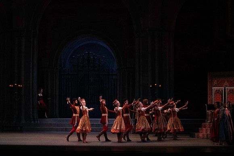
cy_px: 78
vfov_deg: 16.1
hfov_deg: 23.9
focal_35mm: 85
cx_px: 117
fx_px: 553
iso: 12800
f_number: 7.1
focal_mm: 85
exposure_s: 1/400
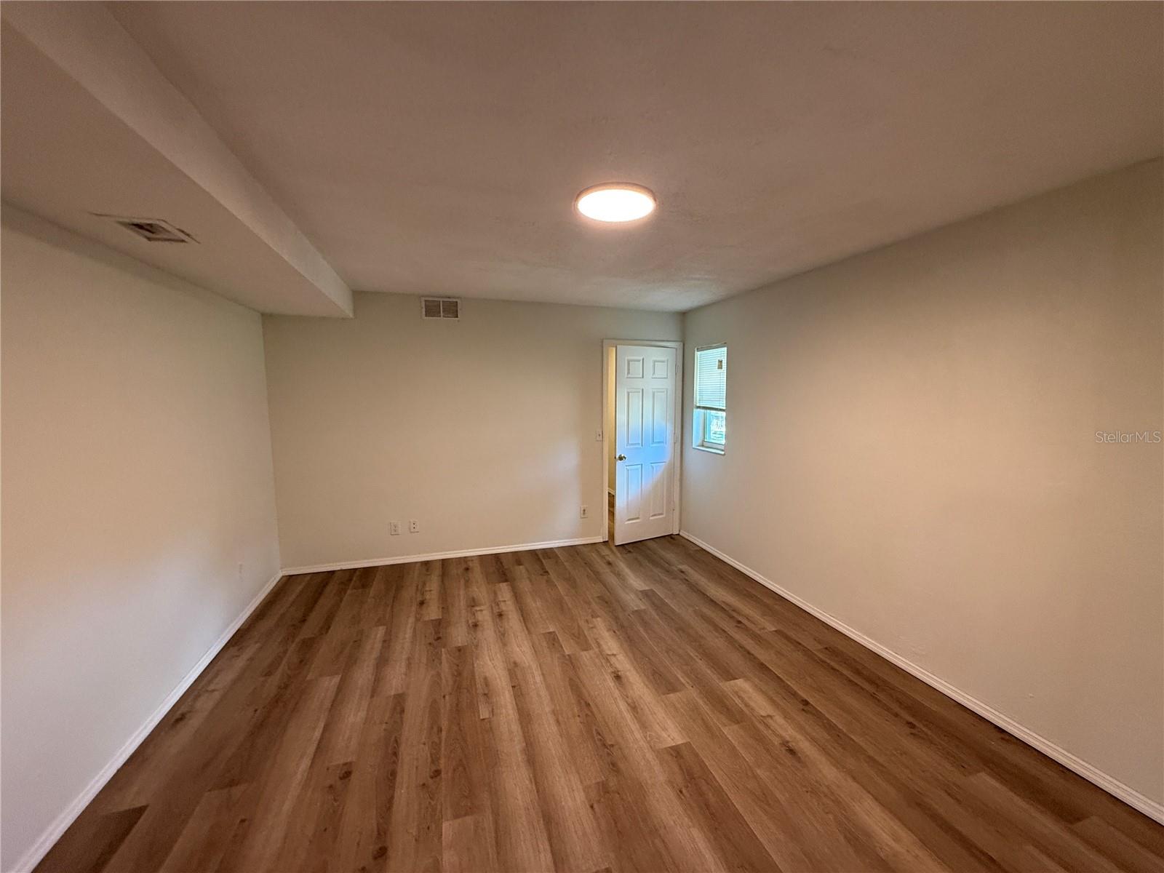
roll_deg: +0.9
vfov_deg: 85.7
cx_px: 582
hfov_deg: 102.1
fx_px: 471
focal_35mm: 14
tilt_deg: -5.2
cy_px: 436
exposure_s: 1/60
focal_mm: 2.22
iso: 320
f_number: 2.2
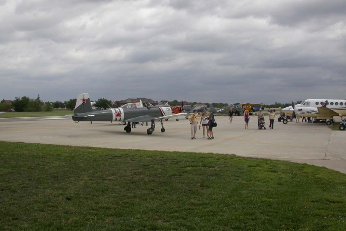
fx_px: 384
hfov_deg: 48.5
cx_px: 173
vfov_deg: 33.4
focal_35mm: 40
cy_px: 105
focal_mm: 7.85
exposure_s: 1/413
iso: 100
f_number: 6.7
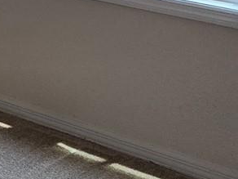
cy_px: -116
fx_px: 866
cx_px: -179
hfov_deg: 14.0
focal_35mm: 126
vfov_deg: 11.2
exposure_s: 1/120
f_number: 1.8
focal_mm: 5.4
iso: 160
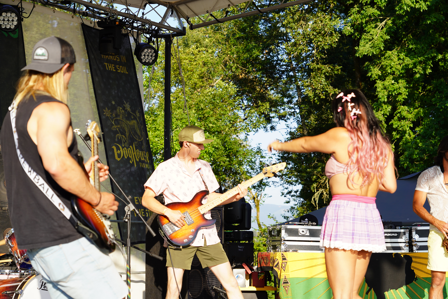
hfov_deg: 25.7
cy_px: 150
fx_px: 983
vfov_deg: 17.3
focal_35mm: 79
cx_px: 224
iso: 100
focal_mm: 79
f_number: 6.3
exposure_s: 1/160
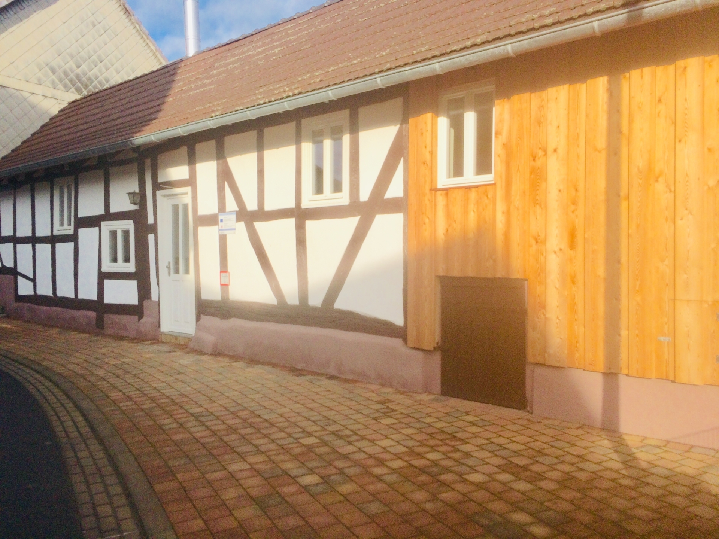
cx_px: 360
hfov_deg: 61.7
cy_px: 270
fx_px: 602
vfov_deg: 48.2
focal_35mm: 29
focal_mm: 4.15
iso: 32
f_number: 2.2
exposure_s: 1/2415
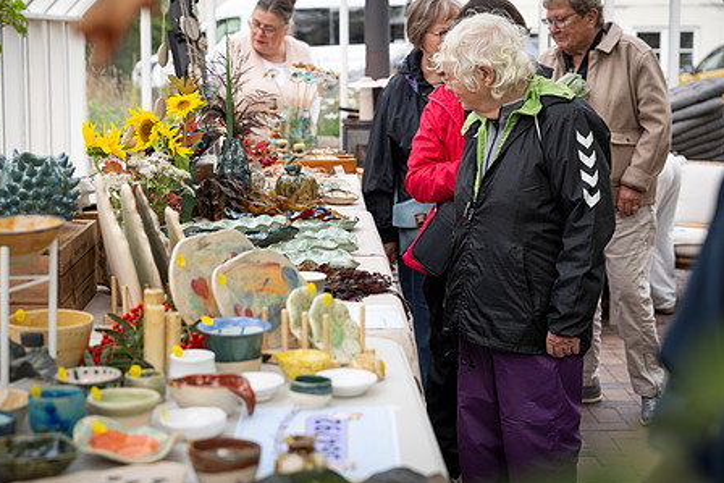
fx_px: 1328
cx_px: 317
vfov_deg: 20.6
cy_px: 209
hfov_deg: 30.5
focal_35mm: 66
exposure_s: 1/200
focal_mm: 51
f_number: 3.5
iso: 200
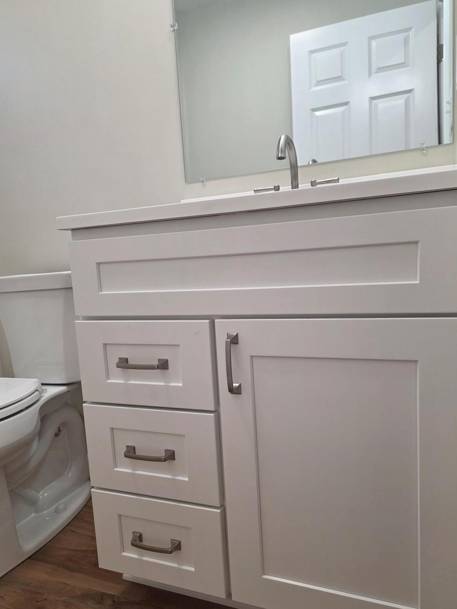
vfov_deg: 69.3
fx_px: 440
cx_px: 242
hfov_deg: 54.8
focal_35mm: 25
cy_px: 322
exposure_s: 1/120
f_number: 1.7
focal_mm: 6.3
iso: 125
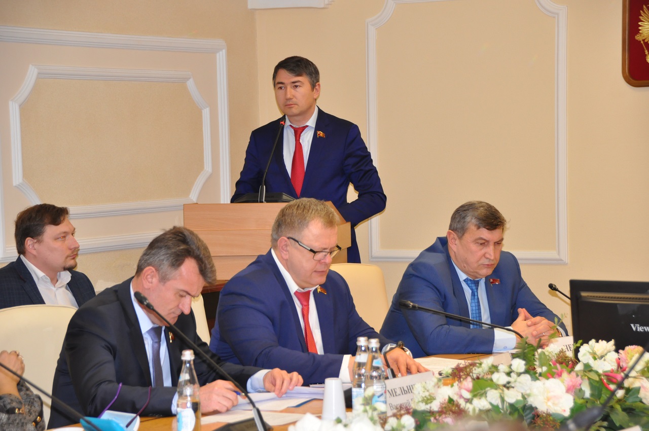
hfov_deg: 18.2
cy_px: 216
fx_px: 2026
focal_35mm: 112
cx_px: 324
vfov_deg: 12.1
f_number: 5
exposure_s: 1/60
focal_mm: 75
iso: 800
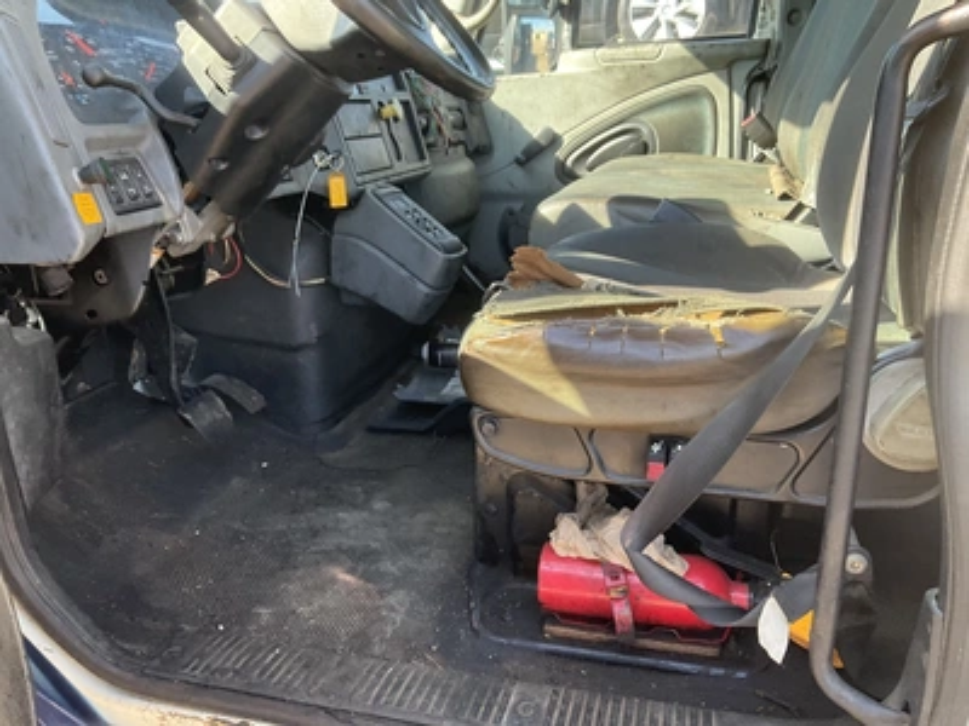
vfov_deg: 48.2
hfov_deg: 61.7
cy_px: 363
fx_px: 812
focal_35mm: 29
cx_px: 484
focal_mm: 3
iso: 40
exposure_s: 1/122
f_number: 1.8
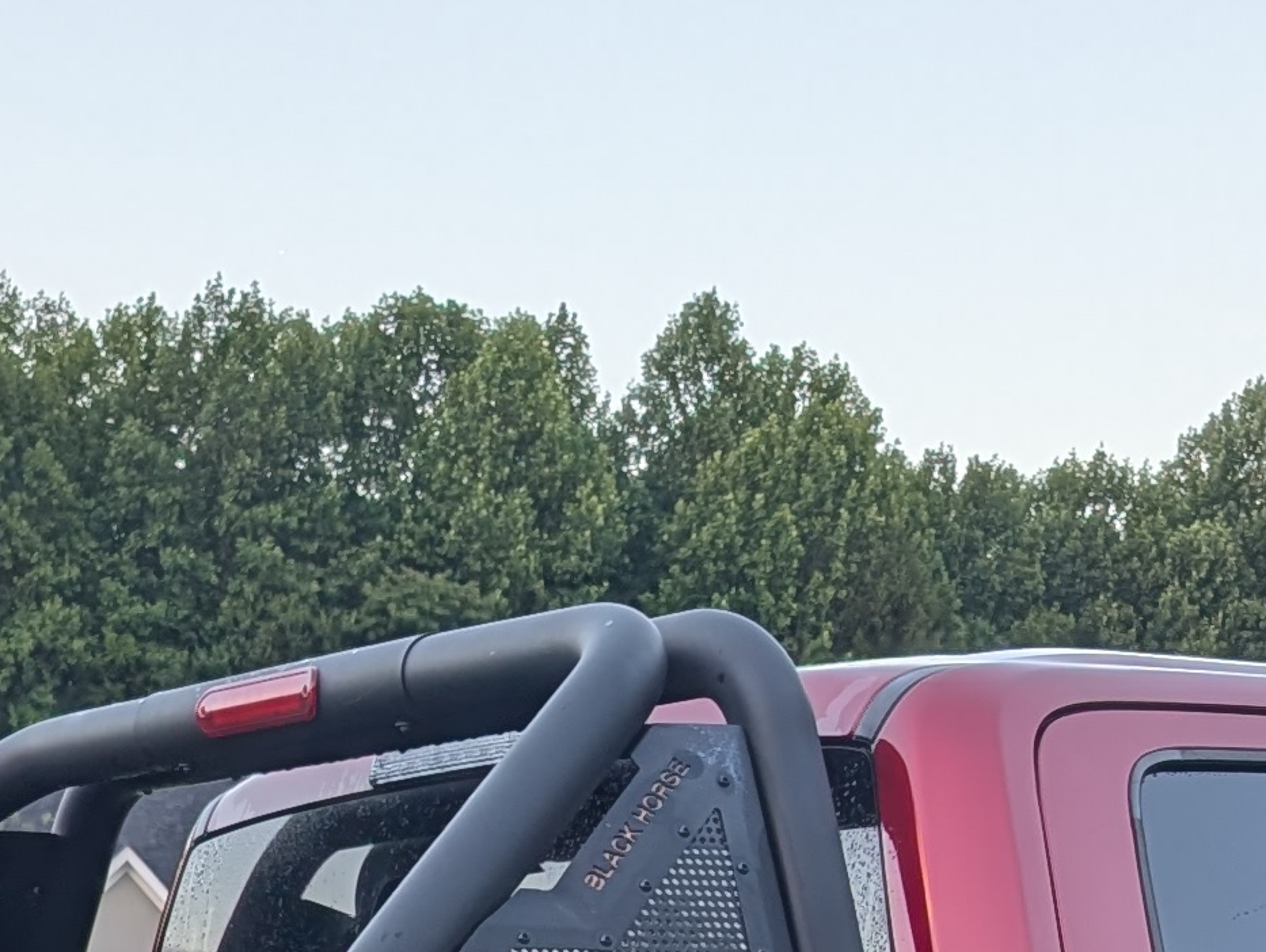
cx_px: 664
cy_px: 1937
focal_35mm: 105
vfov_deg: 12.4
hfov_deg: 18.7
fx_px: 3845
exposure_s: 1/70.9
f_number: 1.68
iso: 22
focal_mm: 6.9
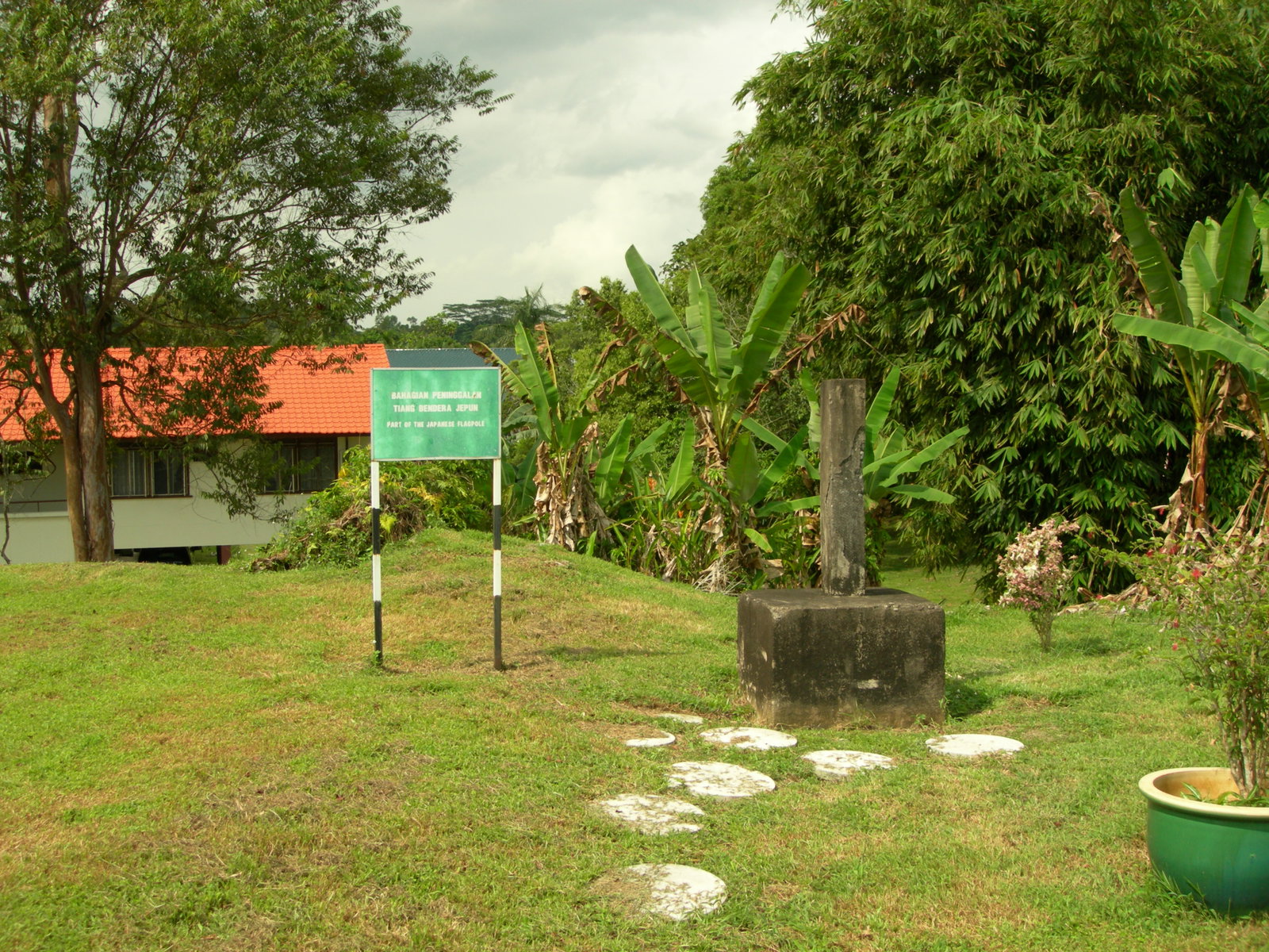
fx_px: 1393
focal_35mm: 38
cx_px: 634
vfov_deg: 37.7
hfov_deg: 49.0
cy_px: 476
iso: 50
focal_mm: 7.8
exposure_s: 1/400
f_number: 4.8
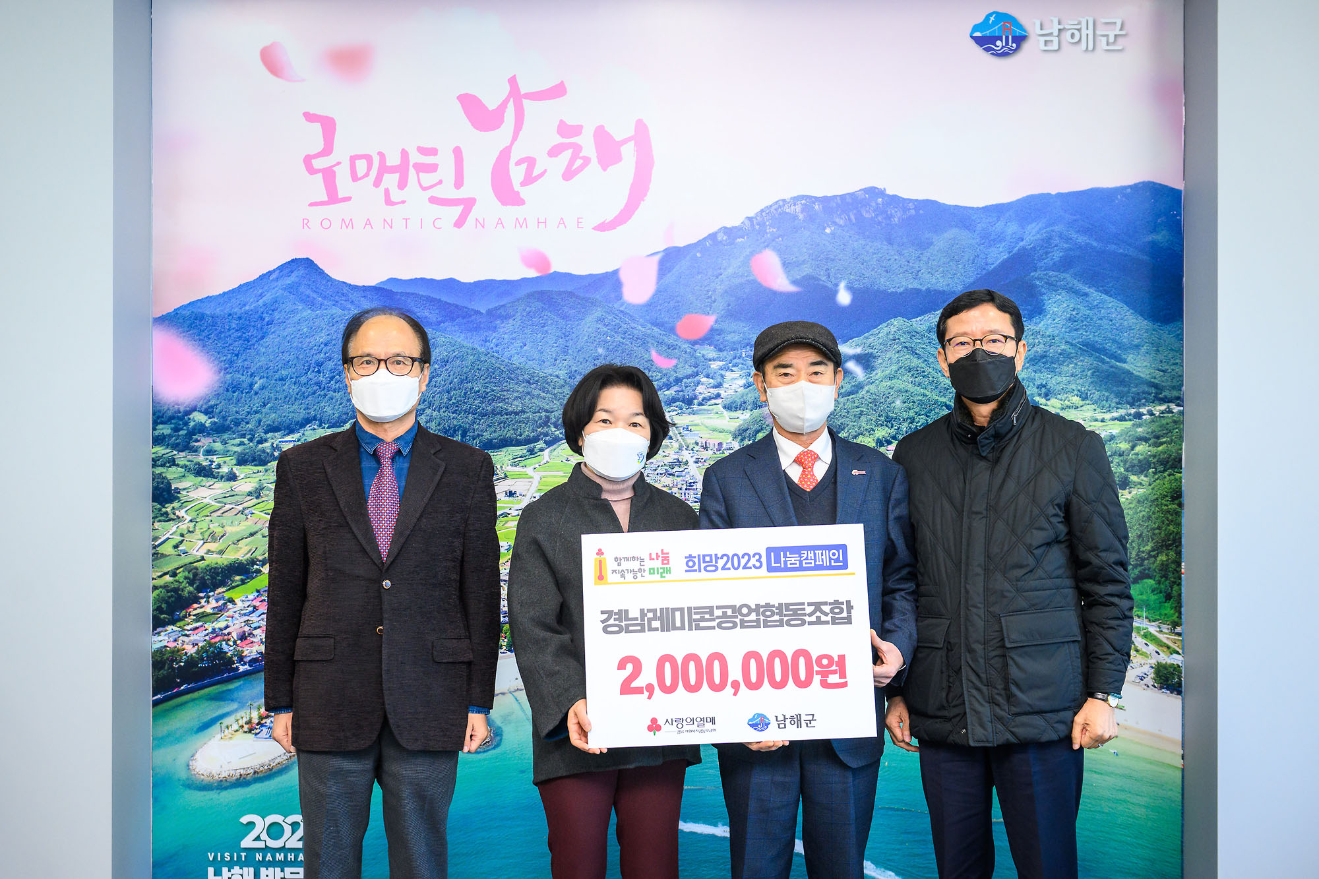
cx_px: 660
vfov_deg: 27.0
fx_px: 1832
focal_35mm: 50
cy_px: 440
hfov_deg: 39.6
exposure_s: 1/200
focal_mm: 50
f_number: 4
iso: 1250
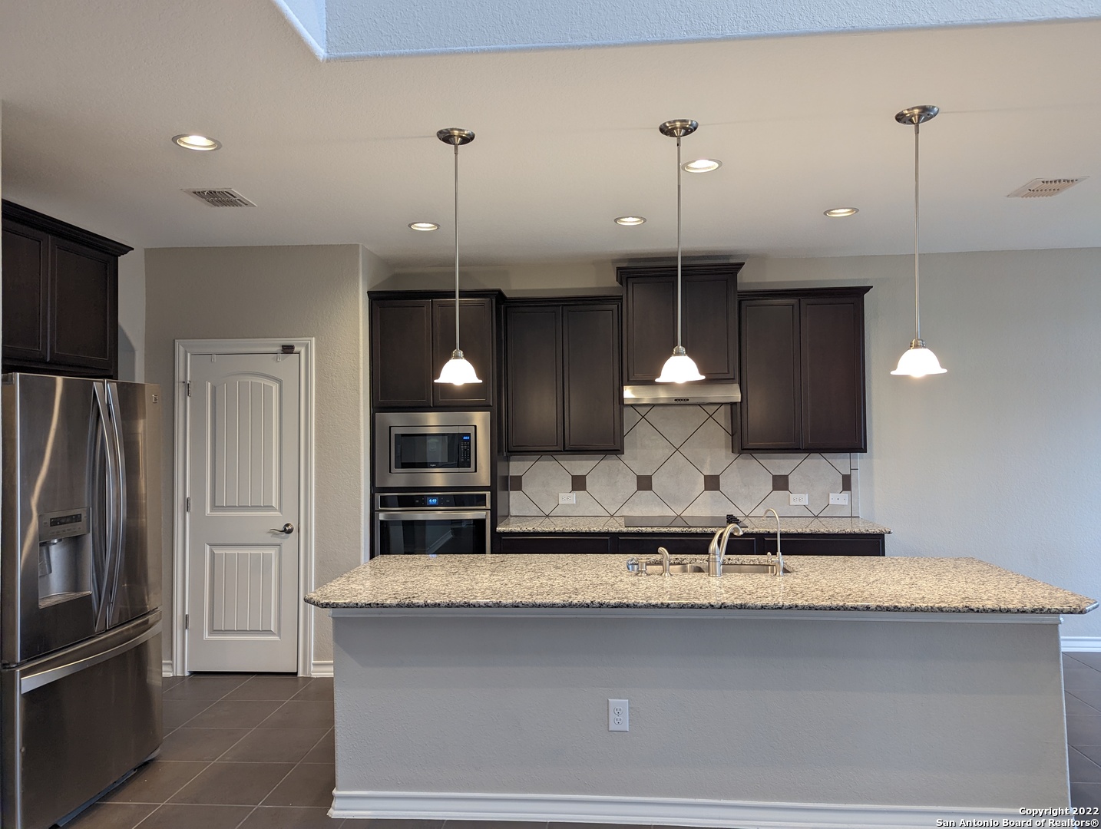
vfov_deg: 56.9
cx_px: 550
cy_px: 414
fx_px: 764
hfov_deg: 71.5
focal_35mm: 24
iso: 87
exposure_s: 1/24
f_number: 1.85
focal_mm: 6.81
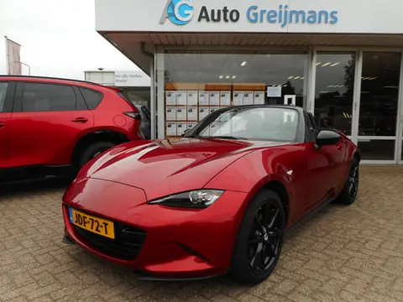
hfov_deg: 69.4
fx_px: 291
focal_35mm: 25
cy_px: 151
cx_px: 202
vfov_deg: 54.9
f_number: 3.7
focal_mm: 4.5
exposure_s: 1/200
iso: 80
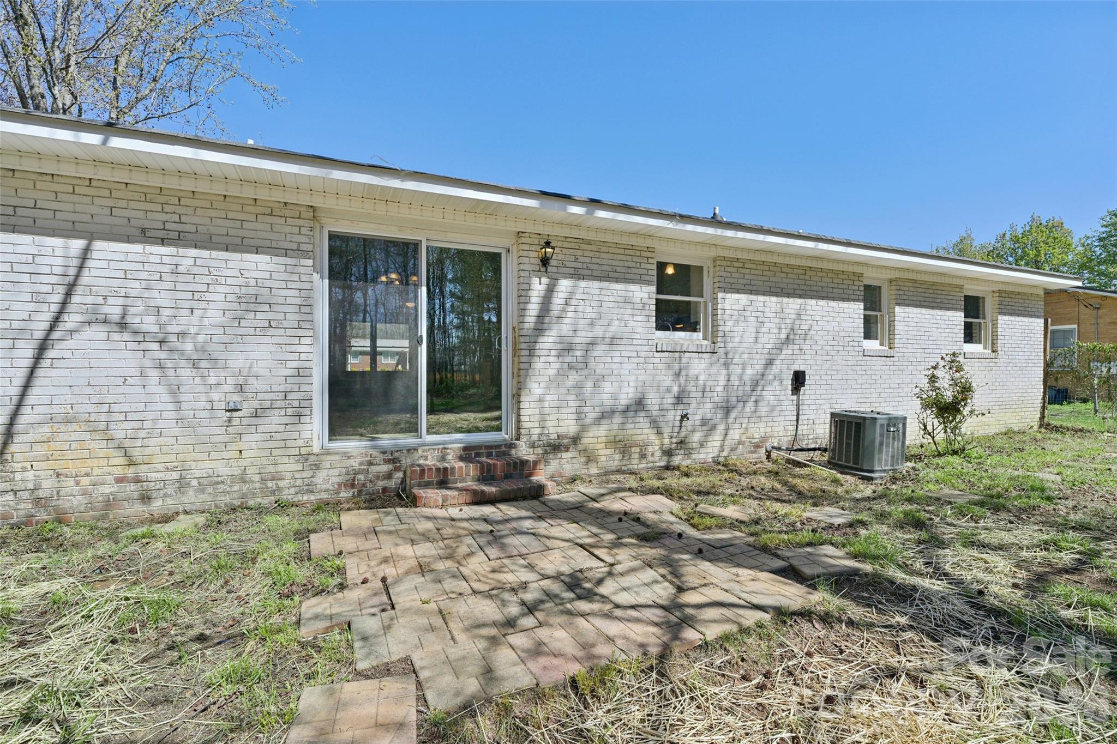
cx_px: 558
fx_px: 512
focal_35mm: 16
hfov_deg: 95.0
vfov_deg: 72.0
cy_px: 372
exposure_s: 1/500
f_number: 8
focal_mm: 16.5
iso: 100
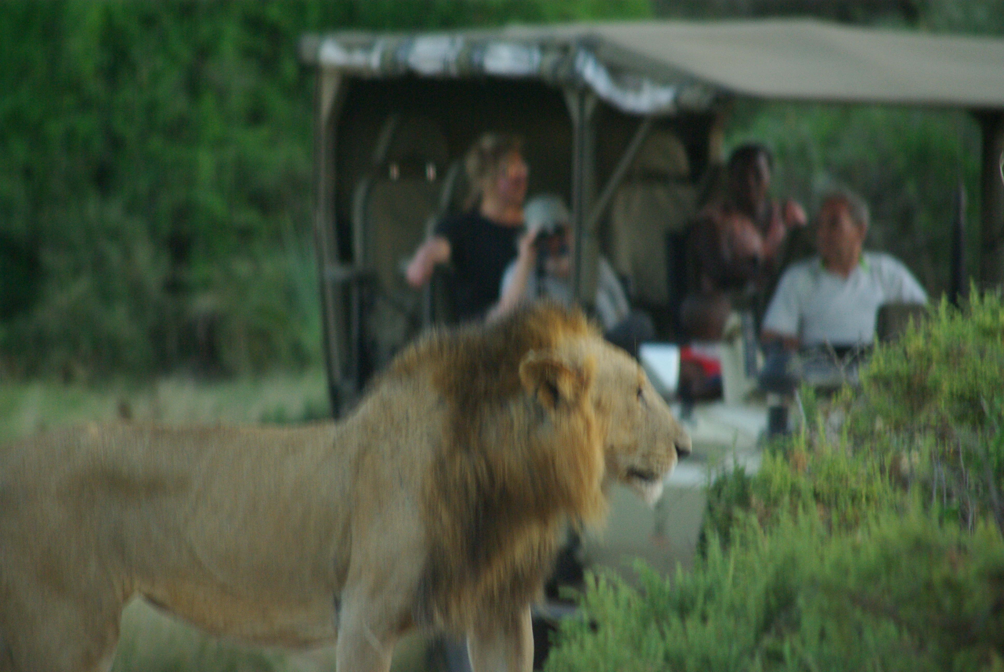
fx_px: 11308
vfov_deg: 3.4
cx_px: 502
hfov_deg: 5.1
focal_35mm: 405
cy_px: 336
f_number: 5.6
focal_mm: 270
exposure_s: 1/45
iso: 800
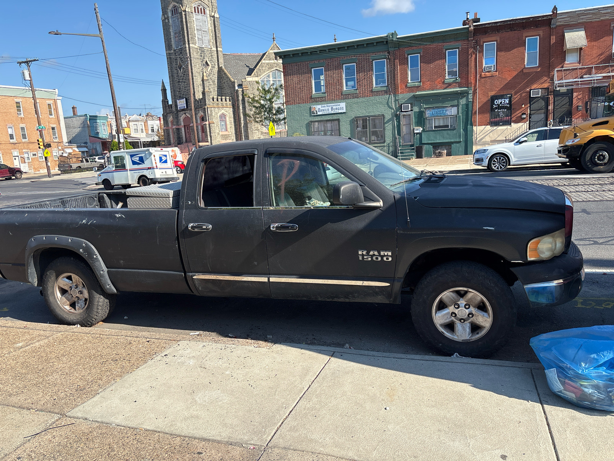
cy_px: 230
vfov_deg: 53.1
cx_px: 307
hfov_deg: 67.3
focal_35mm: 26
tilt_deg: -10.9
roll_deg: +2.8
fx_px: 461
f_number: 1.6
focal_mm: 5.96
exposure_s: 1/1543
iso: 50
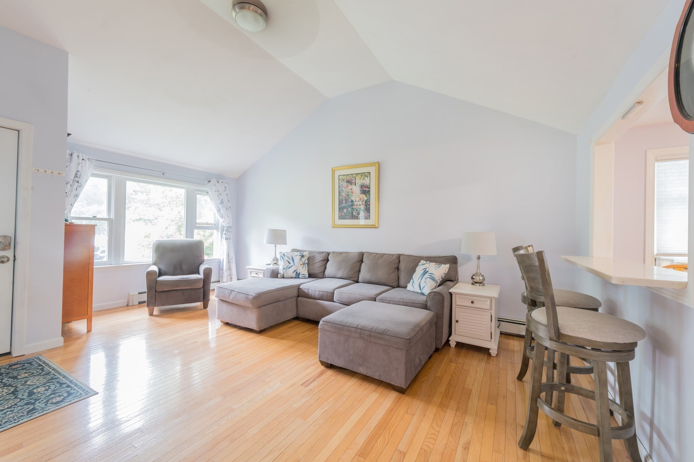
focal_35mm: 14
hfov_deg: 104.3
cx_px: 347
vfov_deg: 81.2
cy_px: 231
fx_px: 270
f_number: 14
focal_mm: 14
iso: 100
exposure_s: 6
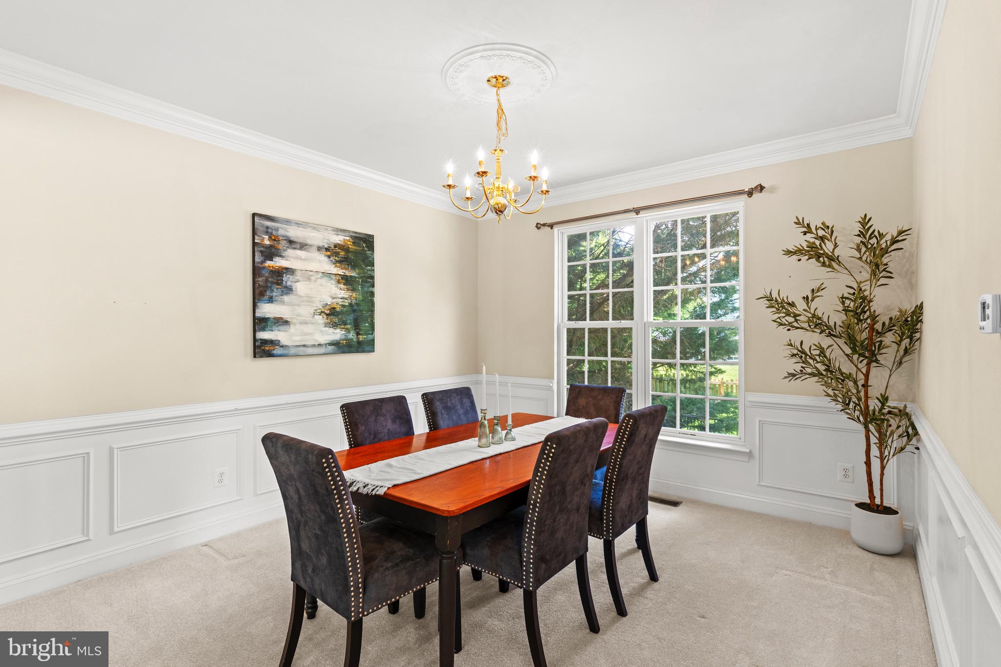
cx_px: 500
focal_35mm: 17
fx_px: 473
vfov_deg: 70.4
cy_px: 334
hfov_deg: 93.3
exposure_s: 1/6
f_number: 9
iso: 800
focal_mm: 17
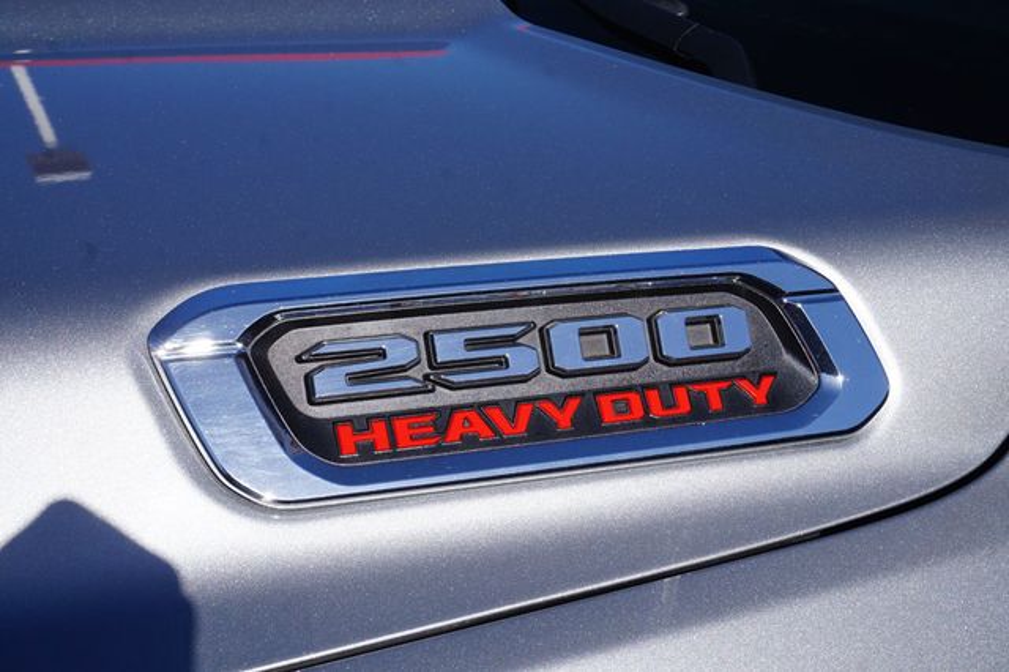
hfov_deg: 42.3
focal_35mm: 46
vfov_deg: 28.9
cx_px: 504
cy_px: 336
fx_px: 1303
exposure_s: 1/125
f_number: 14
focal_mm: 31
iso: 100
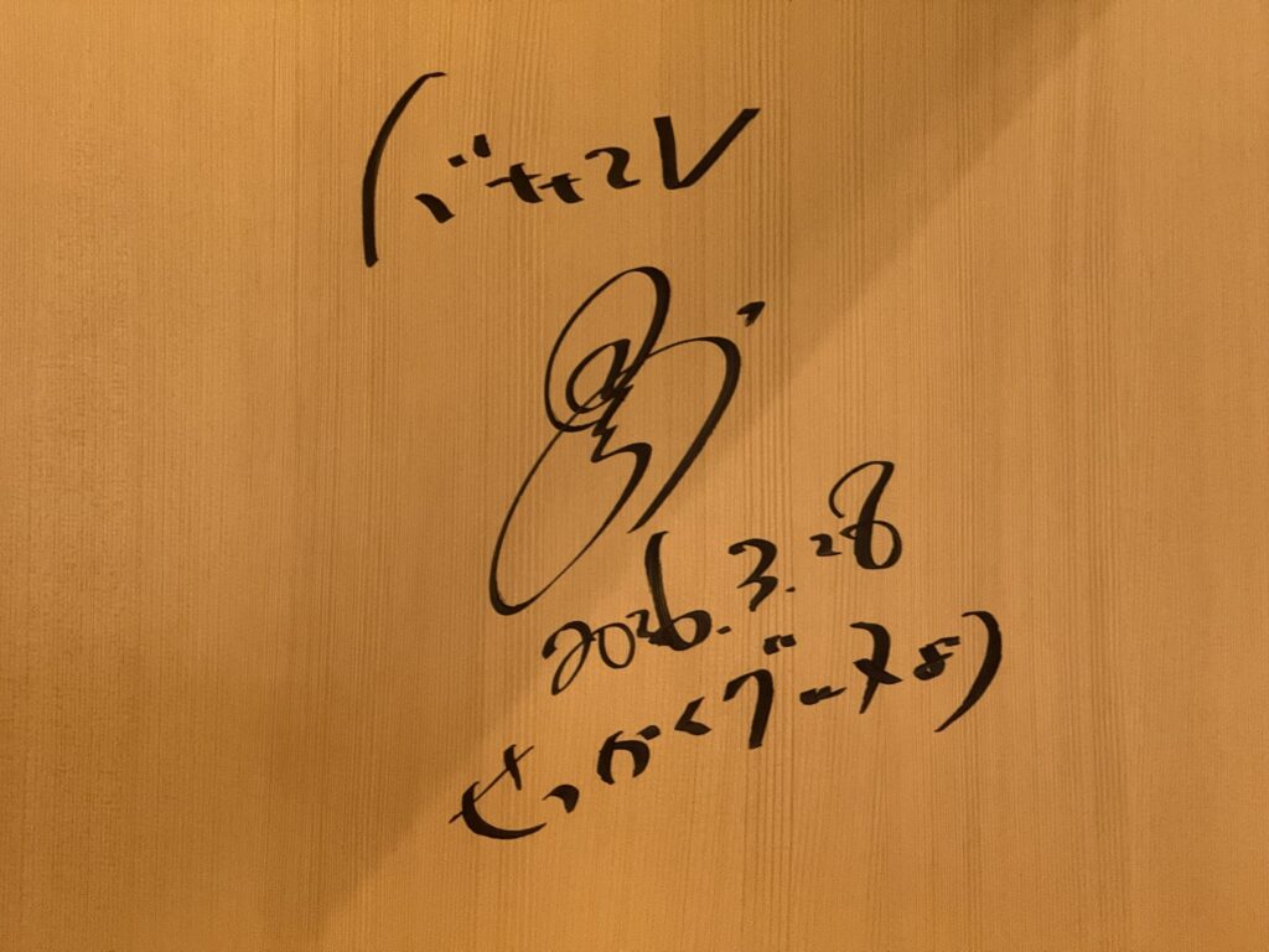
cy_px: 476
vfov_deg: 12.3
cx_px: 634
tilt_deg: +13.2
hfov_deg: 16.4
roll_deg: -1.2
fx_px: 4399
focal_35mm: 120
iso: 640
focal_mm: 15.66
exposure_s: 1/60
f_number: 2.8
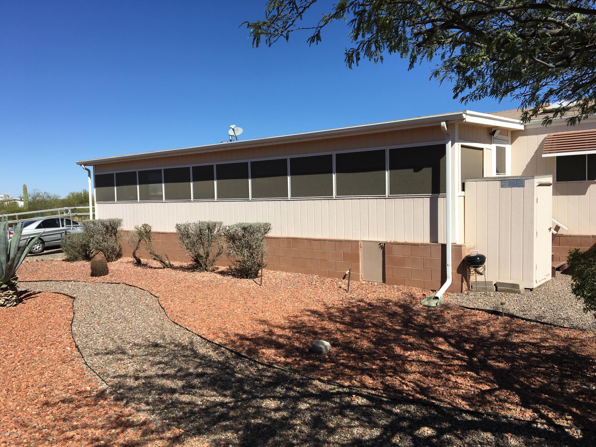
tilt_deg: -2.6
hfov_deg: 61.7
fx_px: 499
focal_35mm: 29
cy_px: 224
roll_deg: +0.7
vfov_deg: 48.2
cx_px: 298
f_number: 2.2
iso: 25
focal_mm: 4.15
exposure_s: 1/2404
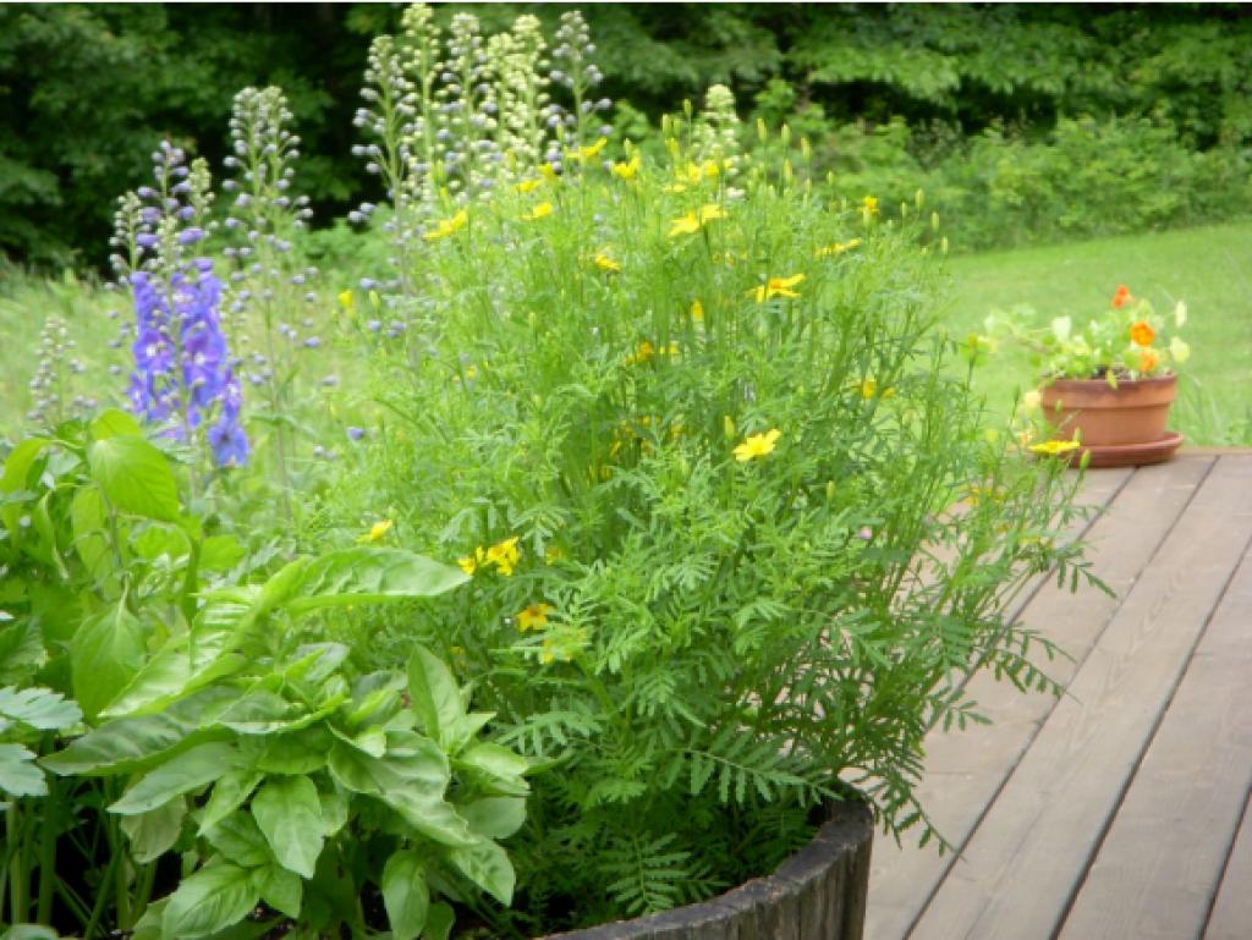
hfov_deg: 17.3
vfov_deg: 13.0
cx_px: 626
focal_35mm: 114
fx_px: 4125
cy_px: 470
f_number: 4.2
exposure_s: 1/100
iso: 125
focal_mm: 18.9
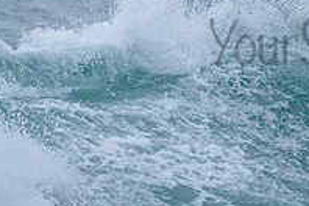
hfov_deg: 1.1
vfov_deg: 0.8
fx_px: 15397
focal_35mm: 1794
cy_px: -38
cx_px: 371
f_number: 5.6
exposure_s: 1/1250
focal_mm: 500
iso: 640
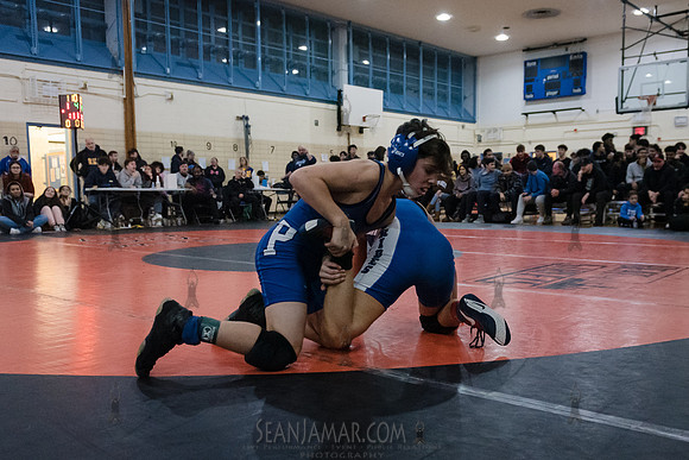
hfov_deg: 58.1
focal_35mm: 32
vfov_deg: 40.7
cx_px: 381
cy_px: 259
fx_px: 619
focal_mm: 24
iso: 8000
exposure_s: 1/320
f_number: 3.2
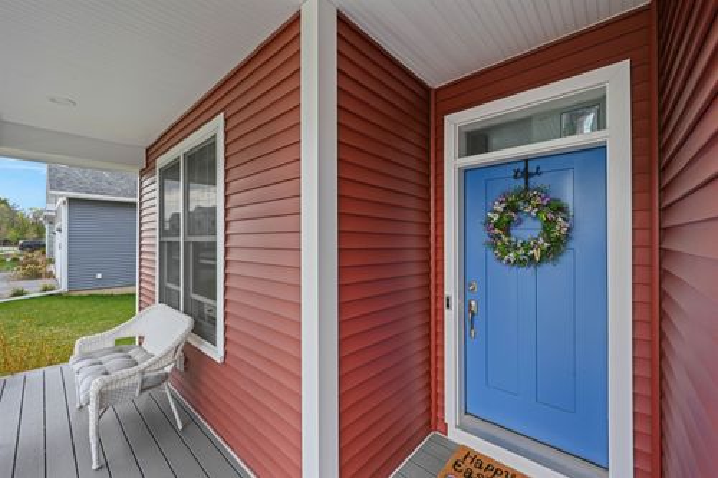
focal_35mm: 14
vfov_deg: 81.2
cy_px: 239
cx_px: 359
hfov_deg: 104.3
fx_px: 279
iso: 1000
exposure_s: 1/20
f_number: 14
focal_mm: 14
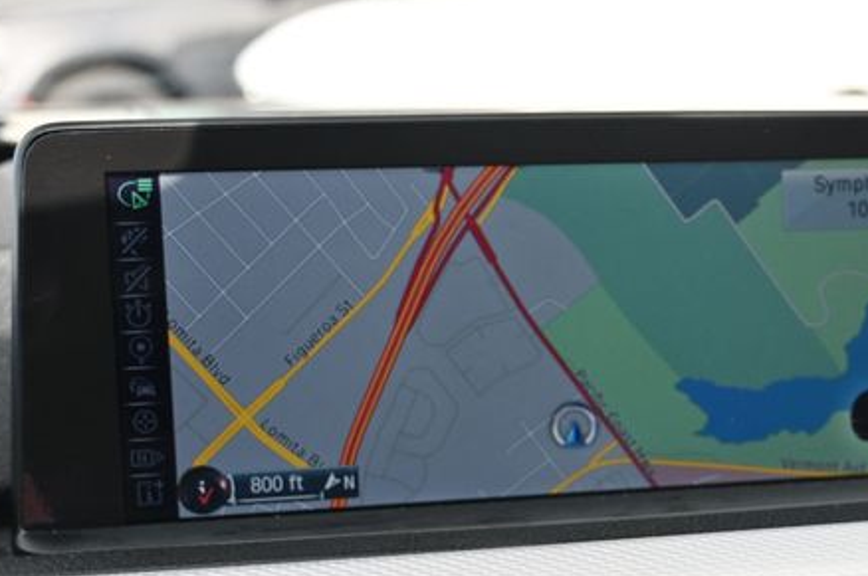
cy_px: 412
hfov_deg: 34.9
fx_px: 1373
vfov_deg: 23.5
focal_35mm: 57
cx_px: 541
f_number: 4.5
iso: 220
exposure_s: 1/250
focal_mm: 26
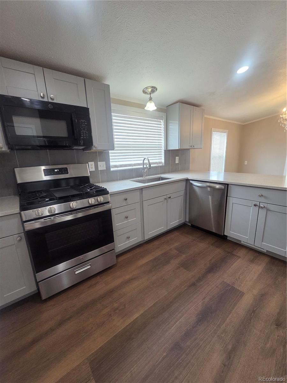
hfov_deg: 89.9
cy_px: 192
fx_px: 144
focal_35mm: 13
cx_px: 144
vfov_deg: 106.2
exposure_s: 1/120
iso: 200
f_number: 2.2
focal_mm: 2.2
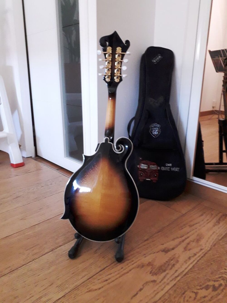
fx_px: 236
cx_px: 114
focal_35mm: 27
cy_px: 152
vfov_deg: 65.3
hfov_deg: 51.4
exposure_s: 1/25
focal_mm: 3.6
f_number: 1.9
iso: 320
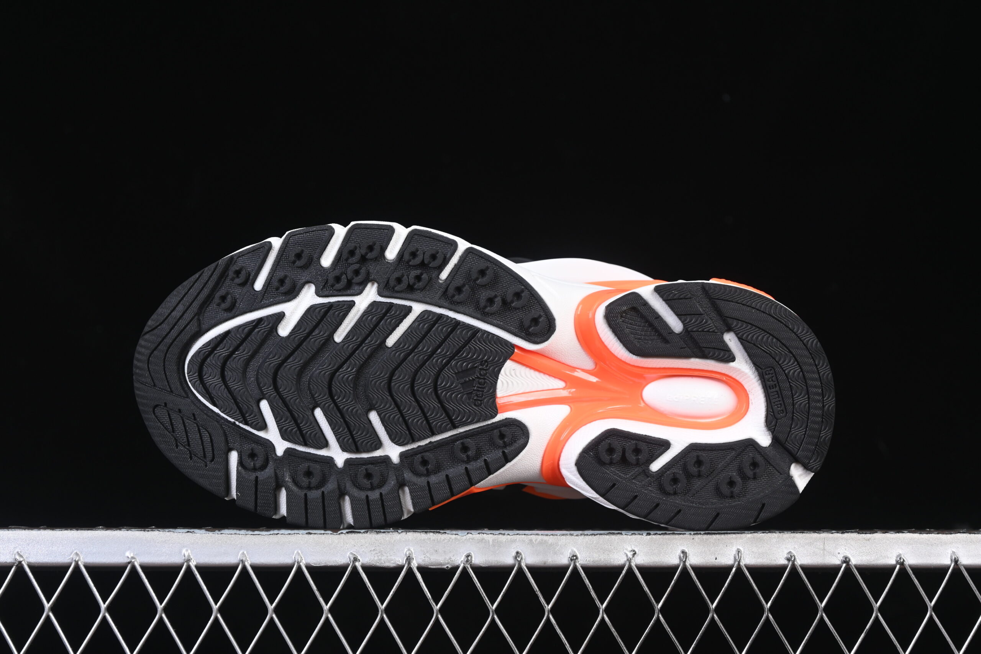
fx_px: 2044
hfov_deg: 27.0
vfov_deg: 18.2
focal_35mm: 75
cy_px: 327
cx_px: 490
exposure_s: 1/60
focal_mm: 50
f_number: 6.3
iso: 160
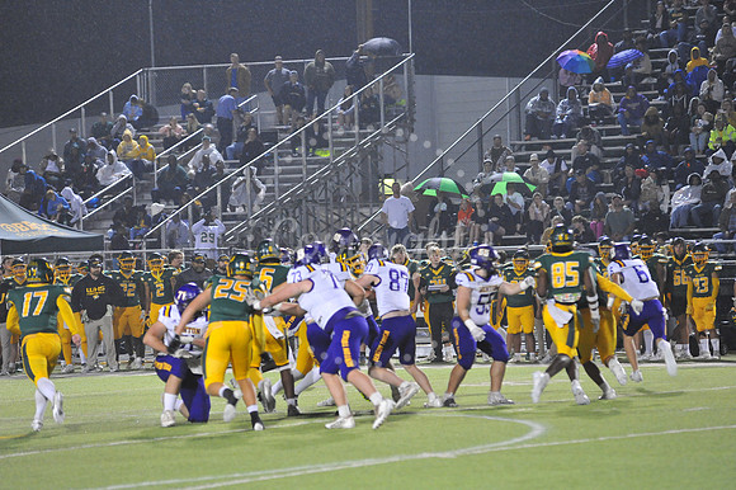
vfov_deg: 6.9
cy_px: 245
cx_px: 368
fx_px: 4086
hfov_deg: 10.3
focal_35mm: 200
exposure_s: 1/160
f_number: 4
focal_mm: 200
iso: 4000
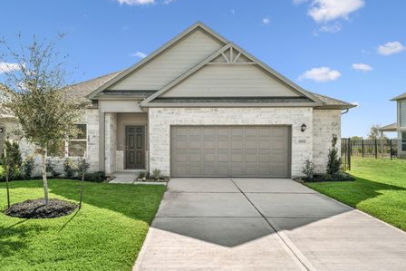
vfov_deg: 45.0
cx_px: 184
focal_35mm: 29
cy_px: 142
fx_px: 327
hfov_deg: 63.5
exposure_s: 1/100
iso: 160
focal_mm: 26
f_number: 9
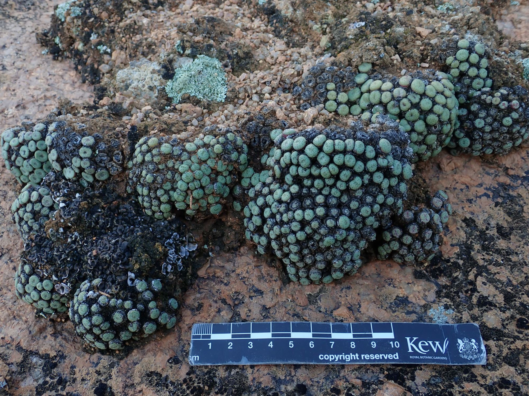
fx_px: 489
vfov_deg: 44.2
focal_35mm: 32
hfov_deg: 56.8
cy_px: 198
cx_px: 264
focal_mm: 5.87
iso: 100
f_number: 3.2
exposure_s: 1/80
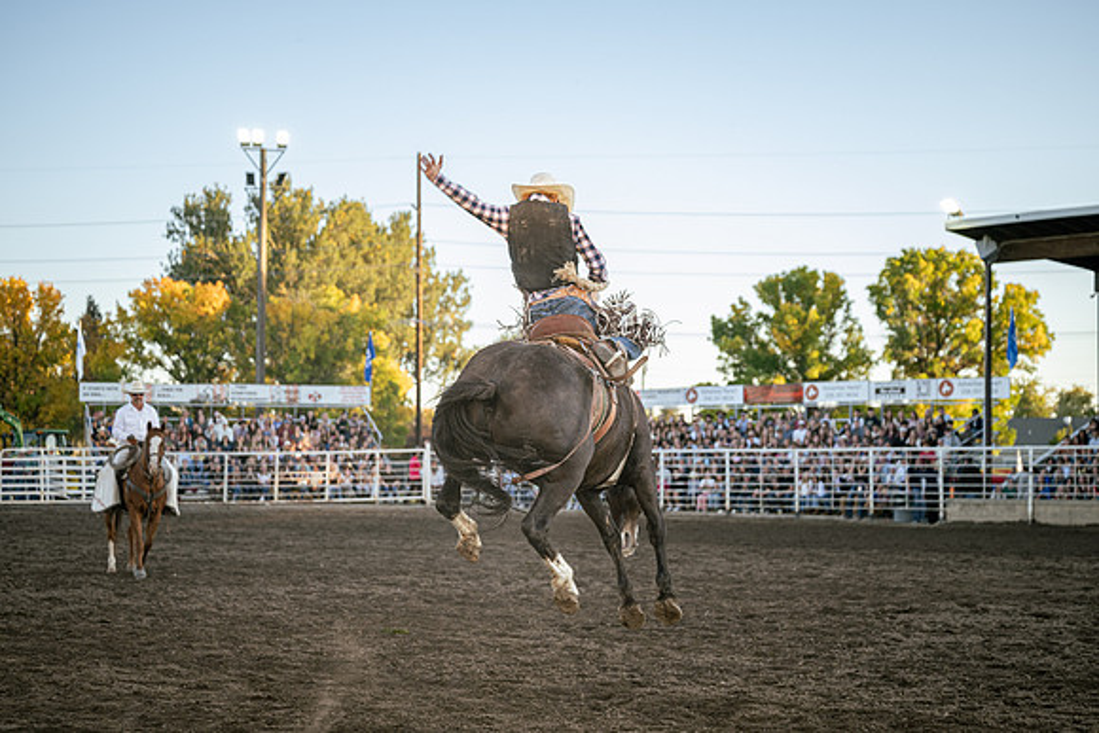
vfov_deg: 22.6
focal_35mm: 60
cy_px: 404
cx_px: 557
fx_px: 1836
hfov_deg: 33.3
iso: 400
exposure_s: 1/500
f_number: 2.8
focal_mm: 51
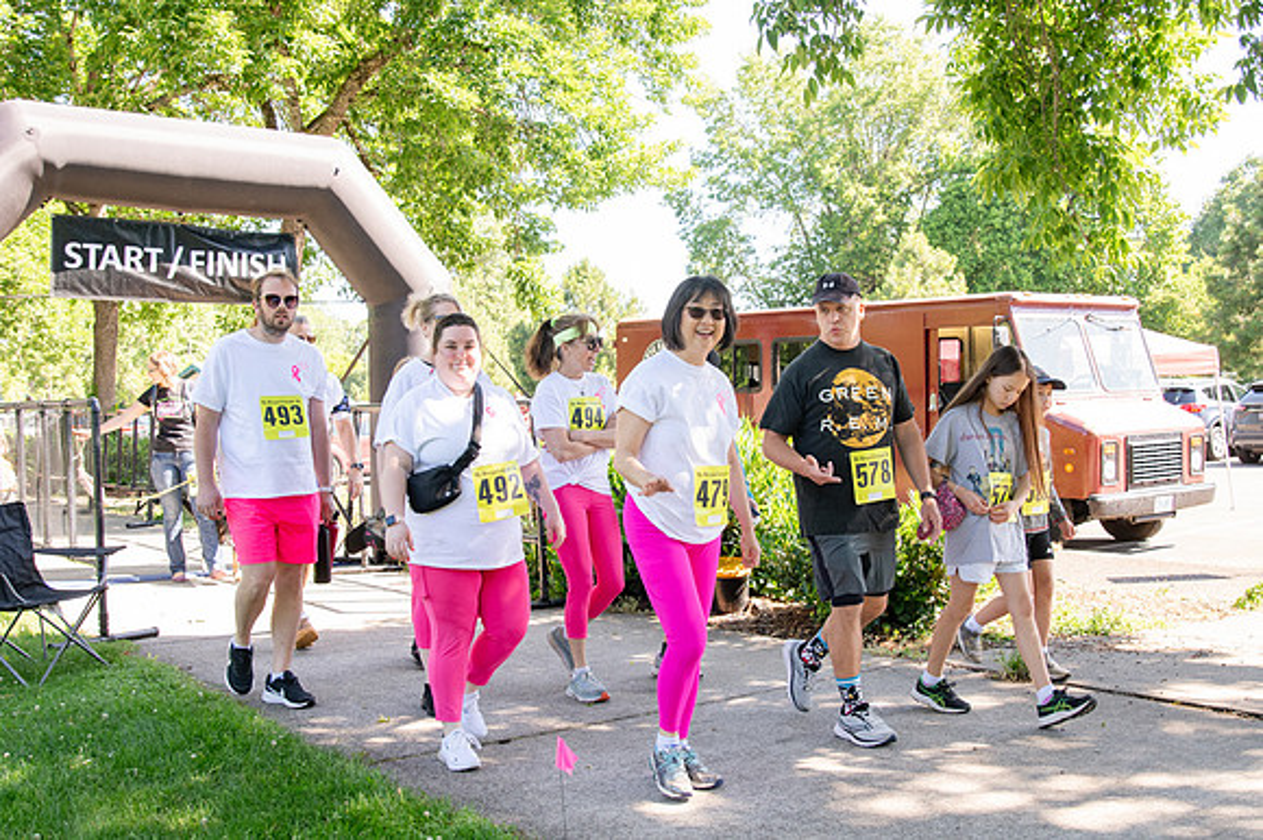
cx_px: 632
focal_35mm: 36
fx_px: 1262
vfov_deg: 36.8
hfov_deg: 53.2
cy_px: 420
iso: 500
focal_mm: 24
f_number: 3.5
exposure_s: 1/400
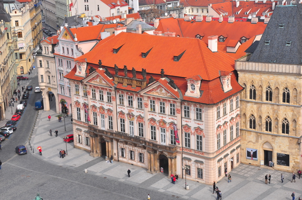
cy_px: 100
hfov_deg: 28.1
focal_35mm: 72
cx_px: 151
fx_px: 603
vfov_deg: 18.9
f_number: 10
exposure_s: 1/400
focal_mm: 48
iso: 200
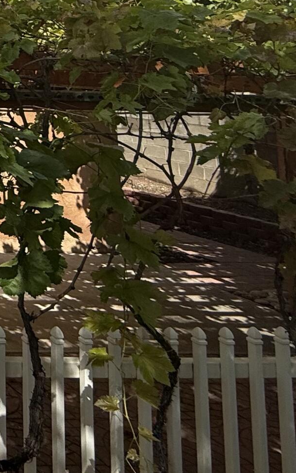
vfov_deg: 38.2
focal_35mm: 46
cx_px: -356
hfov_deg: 16.7
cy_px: -10
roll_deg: -1.5
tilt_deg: +7.8
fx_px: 594
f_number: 2.2
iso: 50
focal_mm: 2.22
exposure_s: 1/2320
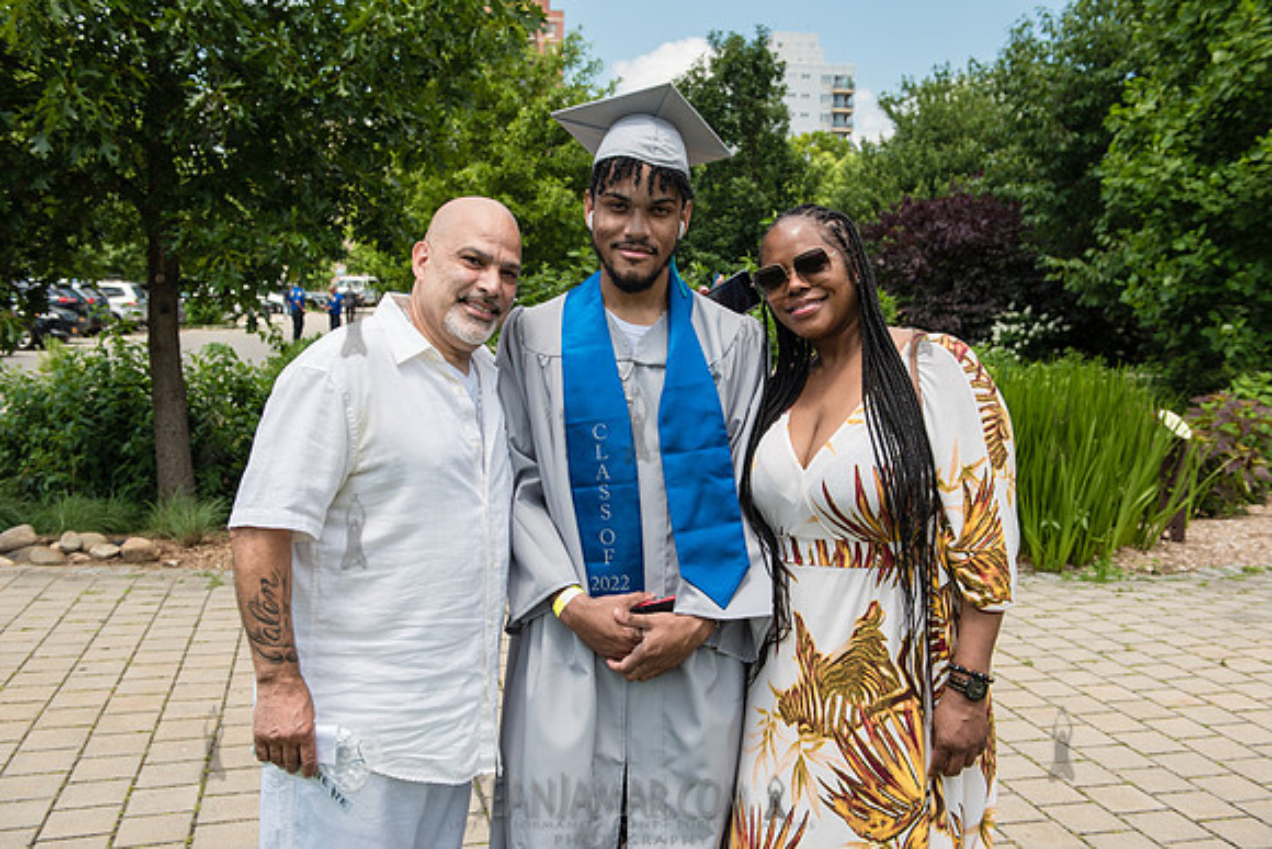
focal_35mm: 34
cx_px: 636
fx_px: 1202
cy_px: 424
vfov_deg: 38.9
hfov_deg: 55.8
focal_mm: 34
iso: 200
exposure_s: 1/640
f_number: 5.6
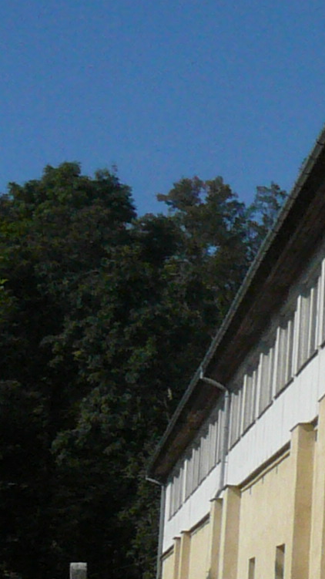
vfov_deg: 16.5
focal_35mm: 130
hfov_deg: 8.4
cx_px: 819
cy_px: 326
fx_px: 1993
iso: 200
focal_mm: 5.2
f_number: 5
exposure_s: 1/2000
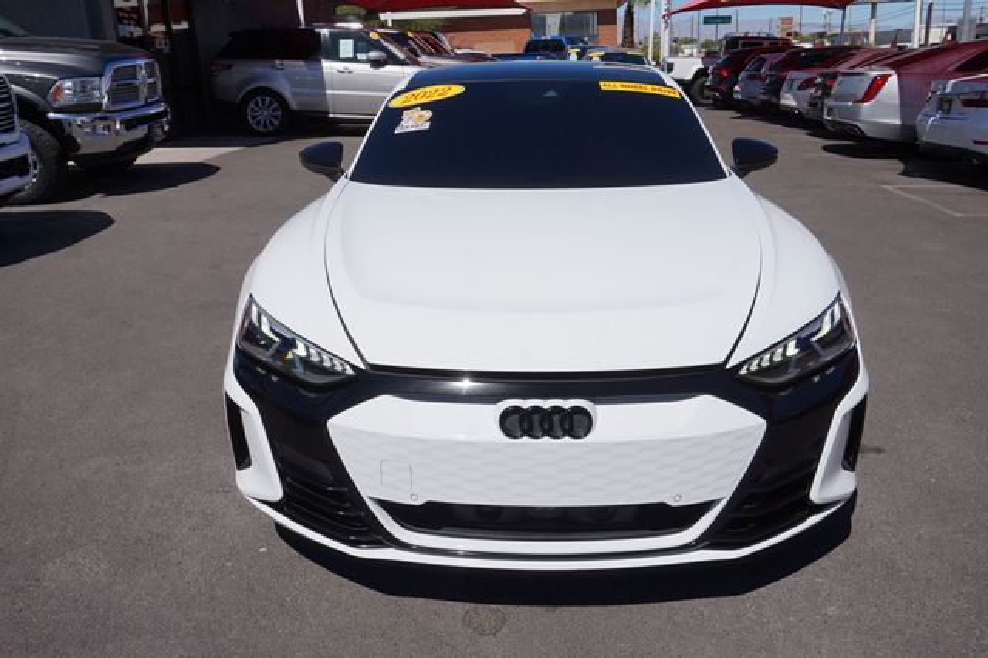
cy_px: 329
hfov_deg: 59.5
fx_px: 864
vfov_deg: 41.7
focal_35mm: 32
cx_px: 494
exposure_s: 1/400
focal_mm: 21
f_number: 11
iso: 100
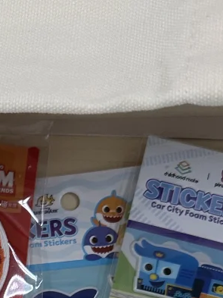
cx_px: -95
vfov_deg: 20.2
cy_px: 400
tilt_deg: -78.3
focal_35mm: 88
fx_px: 755
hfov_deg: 15.7
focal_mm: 6.86
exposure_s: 1/100
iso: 200
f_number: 1.78
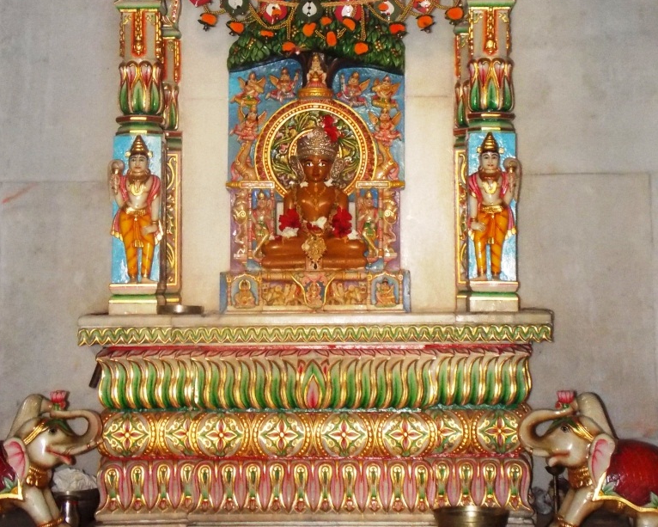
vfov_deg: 19.8
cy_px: 128
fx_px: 1500
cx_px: 329
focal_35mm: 77
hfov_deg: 24.7
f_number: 4
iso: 800
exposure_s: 1/30
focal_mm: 10.5
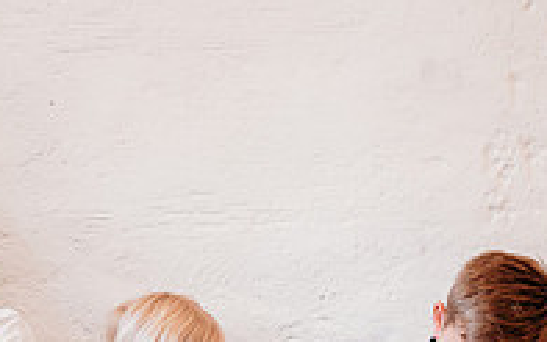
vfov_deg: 17.1
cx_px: 297
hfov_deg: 28.6
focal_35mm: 72
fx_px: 1073
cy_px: 438
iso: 250
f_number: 2.2
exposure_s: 1/160
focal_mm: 24
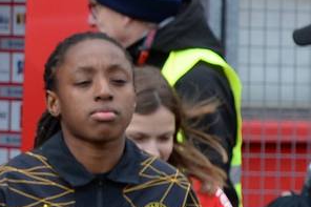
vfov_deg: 2.1
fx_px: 5716
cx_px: -345
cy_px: 96
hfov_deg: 3.1
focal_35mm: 662
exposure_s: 1/640
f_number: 8
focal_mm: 102
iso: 800
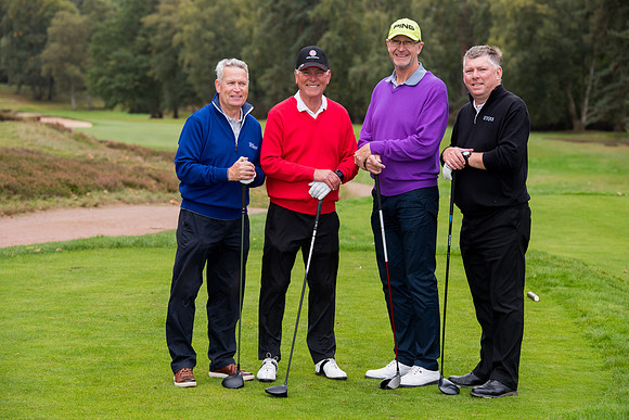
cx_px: 314
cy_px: 210
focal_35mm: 120
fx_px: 2097
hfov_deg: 17.1
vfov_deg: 11.4
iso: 400
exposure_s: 1/250
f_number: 5.6
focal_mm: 120
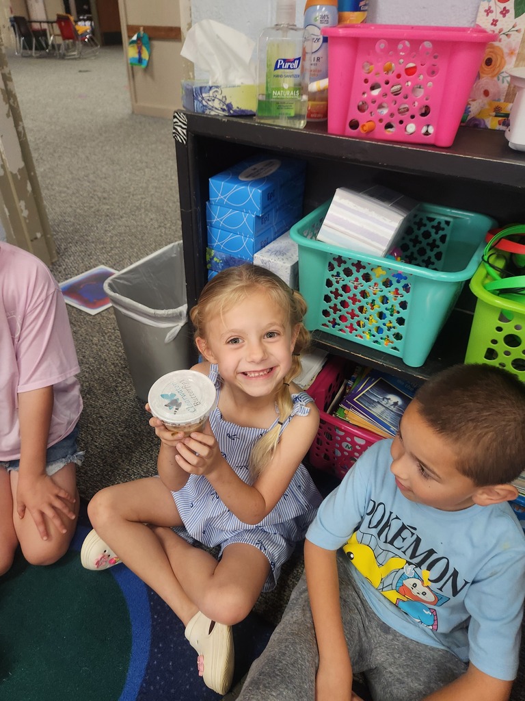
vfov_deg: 73.9
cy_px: 350
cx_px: 262
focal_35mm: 23
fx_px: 465
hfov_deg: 58.9
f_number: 1.8
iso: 250
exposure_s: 1/120
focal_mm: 5.4
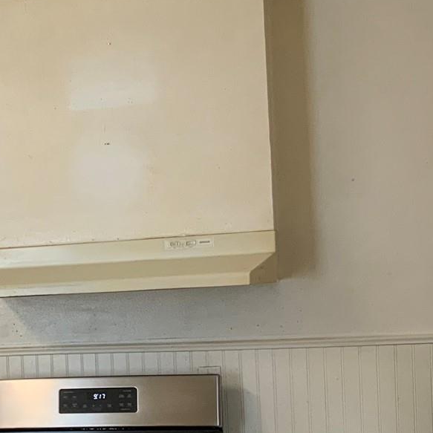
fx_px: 1274
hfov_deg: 18.3
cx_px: -95
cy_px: 359
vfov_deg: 19.1
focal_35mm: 90
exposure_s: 1/60
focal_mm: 3
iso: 50
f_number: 1.8
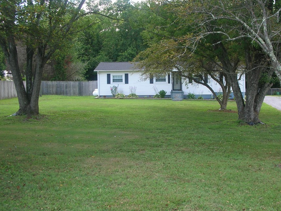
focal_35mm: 42
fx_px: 341
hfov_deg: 44.6
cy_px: 95
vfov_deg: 34.3
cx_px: 162
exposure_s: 1/110
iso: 50
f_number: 3
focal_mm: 5.8
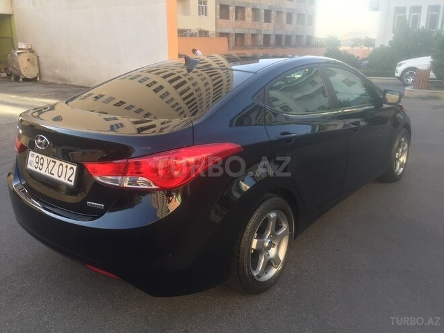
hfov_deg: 61.7
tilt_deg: -16.5
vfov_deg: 48.2
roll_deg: -1.2
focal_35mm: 29
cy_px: 166
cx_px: 222
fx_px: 372
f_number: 2.2
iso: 32
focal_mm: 4.15
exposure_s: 1/132
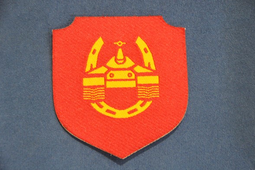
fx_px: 892
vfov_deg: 10.9
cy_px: 85
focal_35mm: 126
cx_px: 130
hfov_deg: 16.3
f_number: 5
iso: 3200
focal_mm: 82
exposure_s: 1/30
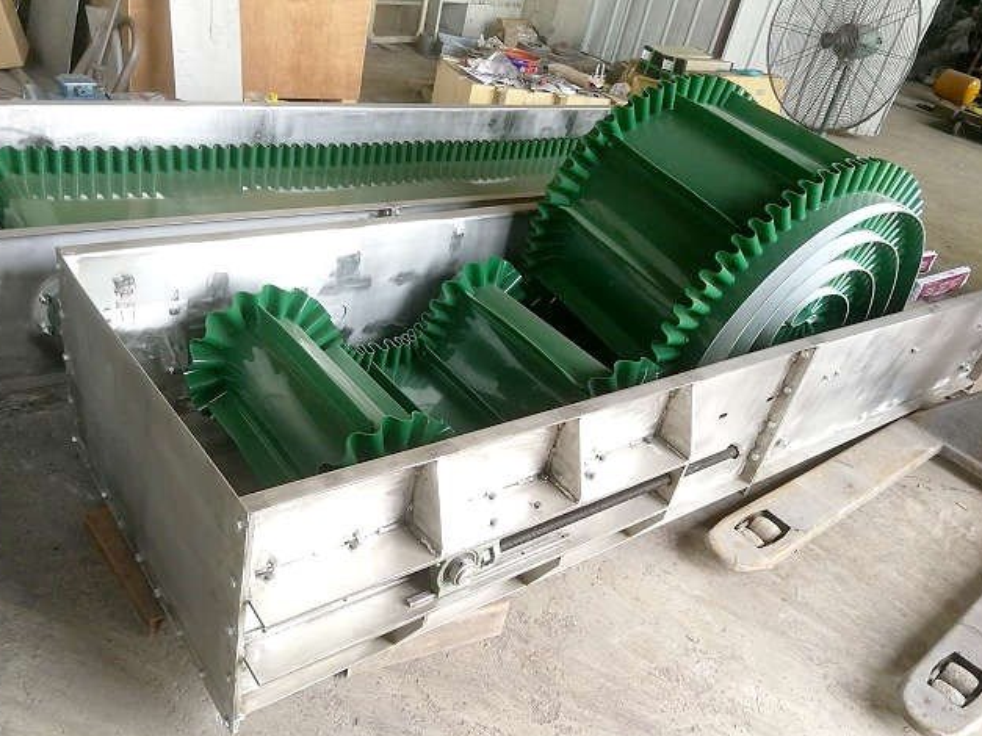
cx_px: 486
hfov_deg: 63.5
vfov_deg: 49.7
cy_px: 380
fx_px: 794
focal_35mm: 28
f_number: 2.2
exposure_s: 1/50
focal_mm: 3.95
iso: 200
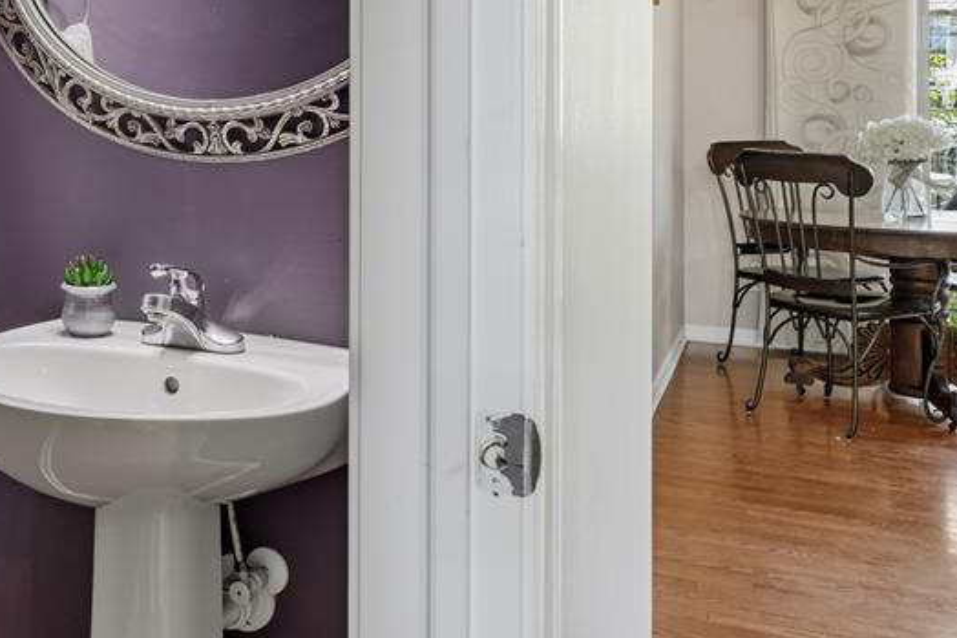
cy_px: 154
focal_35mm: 41
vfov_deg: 32.0
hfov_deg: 44.4
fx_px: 1090
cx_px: 152
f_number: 5.6
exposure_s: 1/2
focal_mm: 14.3
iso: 800
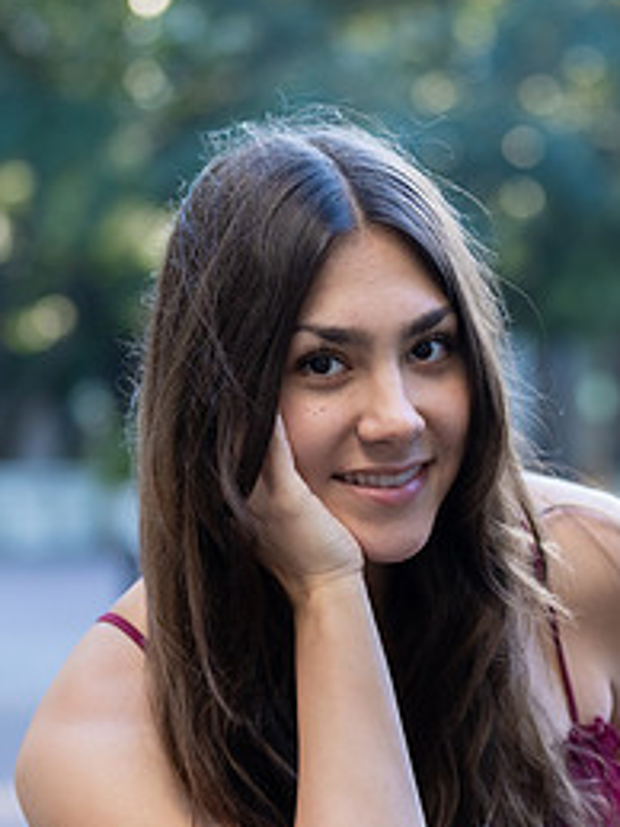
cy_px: 573
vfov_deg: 13.1
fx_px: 3609
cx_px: 406
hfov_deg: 9.8
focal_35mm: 151
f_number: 2.8
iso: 500
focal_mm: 70
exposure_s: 1/320
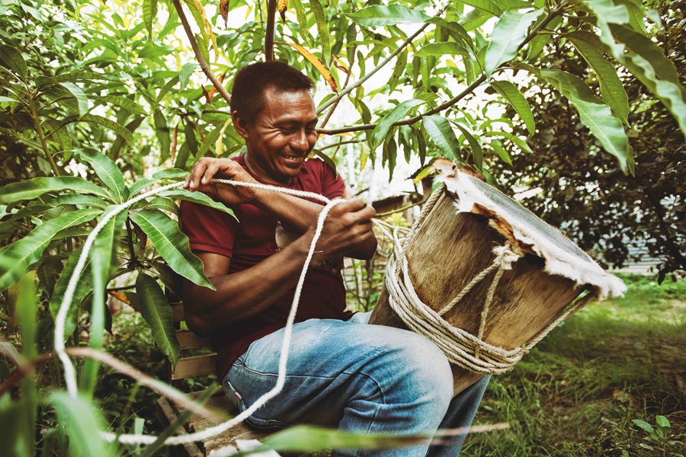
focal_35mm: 22
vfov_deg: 57.2
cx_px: 343
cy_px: 228
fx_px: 419
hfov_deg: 78.6
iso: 100
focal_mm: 22
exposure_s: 1/160
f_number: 3.2
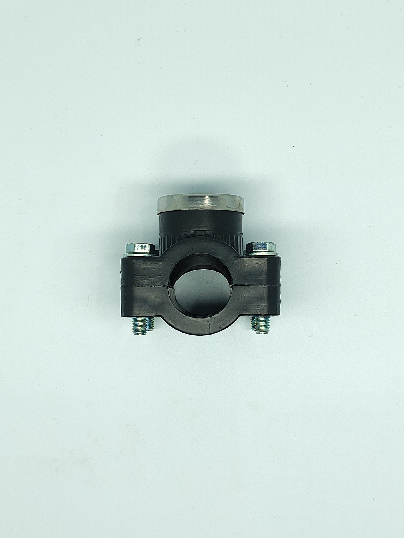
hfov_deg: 56.8
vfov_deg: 71.6
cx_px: 202
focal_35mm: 24
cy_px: 269
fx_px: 373
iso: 100
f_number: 1.89
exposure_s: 1/125
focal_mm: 5.89
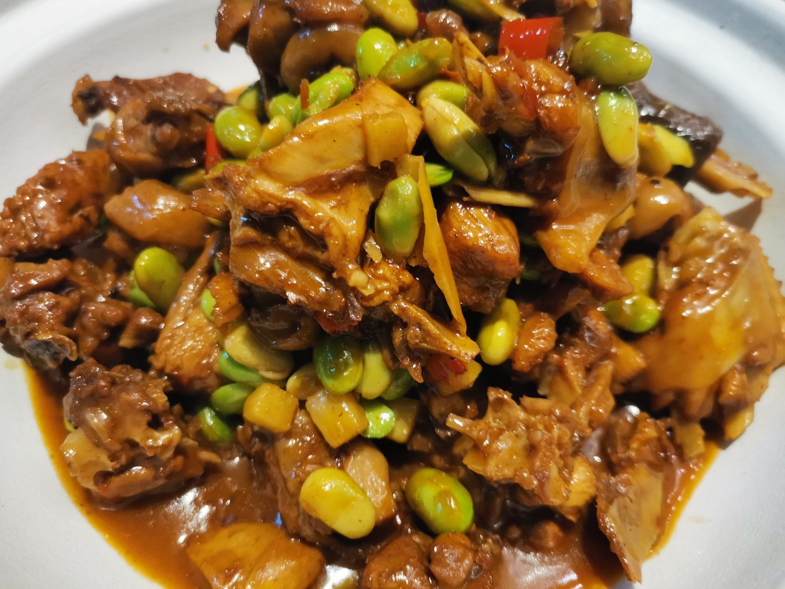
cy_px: 294
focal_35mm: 26
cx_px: 392
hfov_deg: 67.3
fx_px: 590
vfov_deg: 53.1
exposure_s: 1/100
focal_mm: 4.75
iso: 320
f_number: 1.8
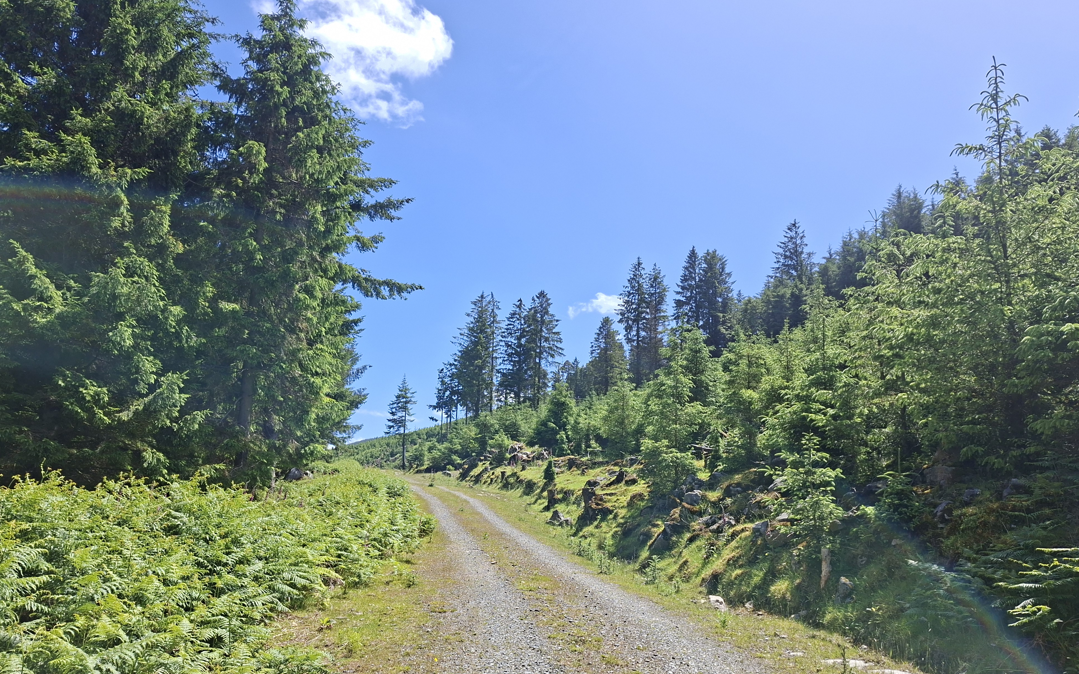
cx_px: 536
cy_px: 404
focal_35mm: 25
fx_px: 735
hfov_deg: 72.5
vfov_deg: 49.0
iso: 50
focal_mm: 5.54
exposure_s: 1/1675
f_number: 1.8
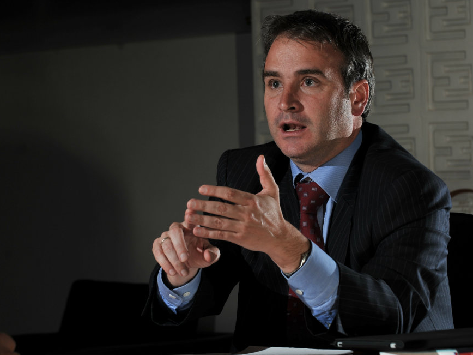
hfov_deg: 11.5
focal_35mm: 172
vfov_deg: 8.7
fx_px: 2344
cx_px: 260
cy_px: 177
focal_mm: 105
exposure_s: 1/160
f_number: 5.6
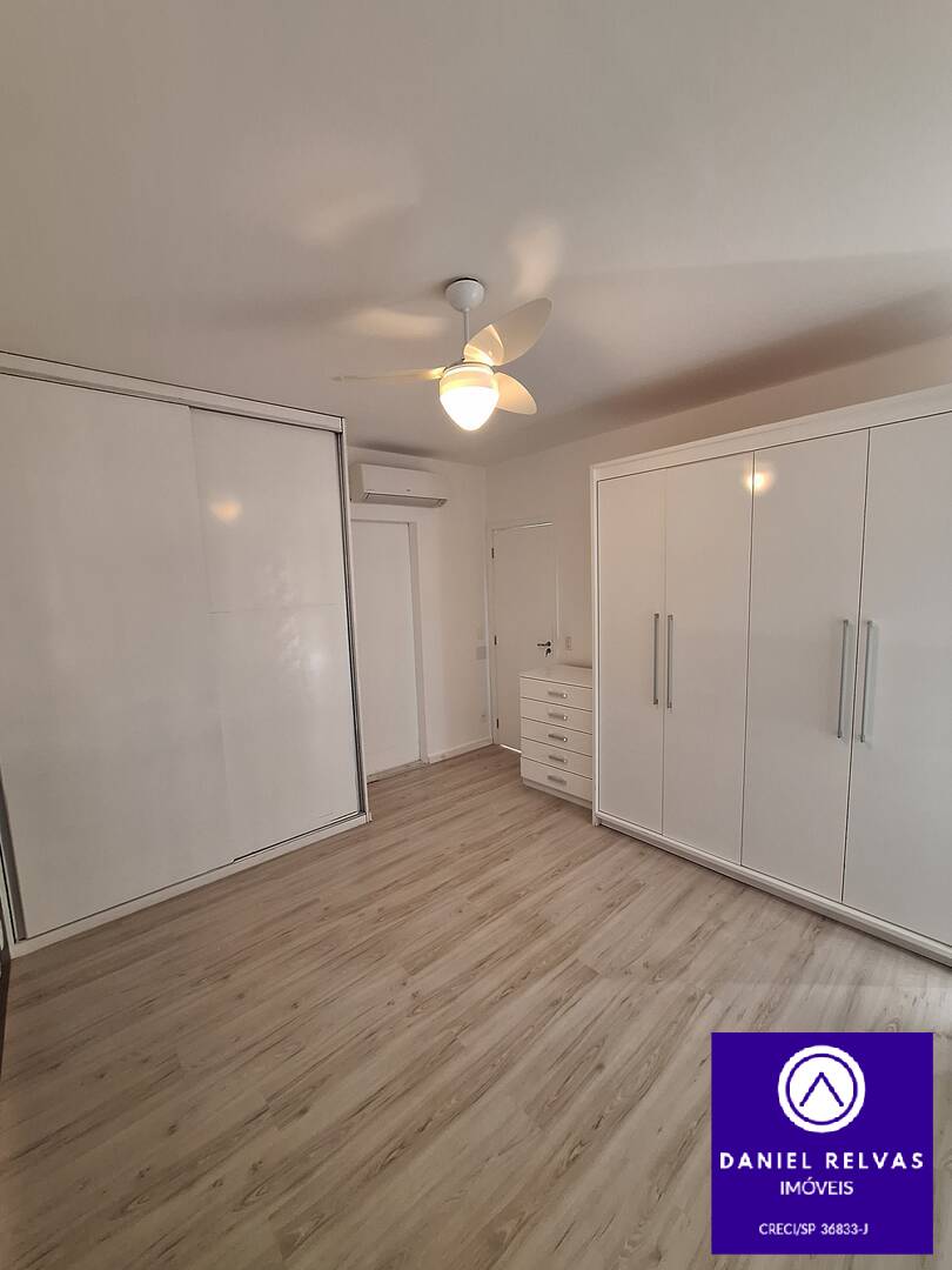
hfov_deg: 89.9
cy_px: 635
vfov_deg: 106.2
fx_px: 477
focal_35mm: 13
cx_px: 476
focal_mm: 1.74
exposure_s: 1/40
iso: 160
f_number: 2.2
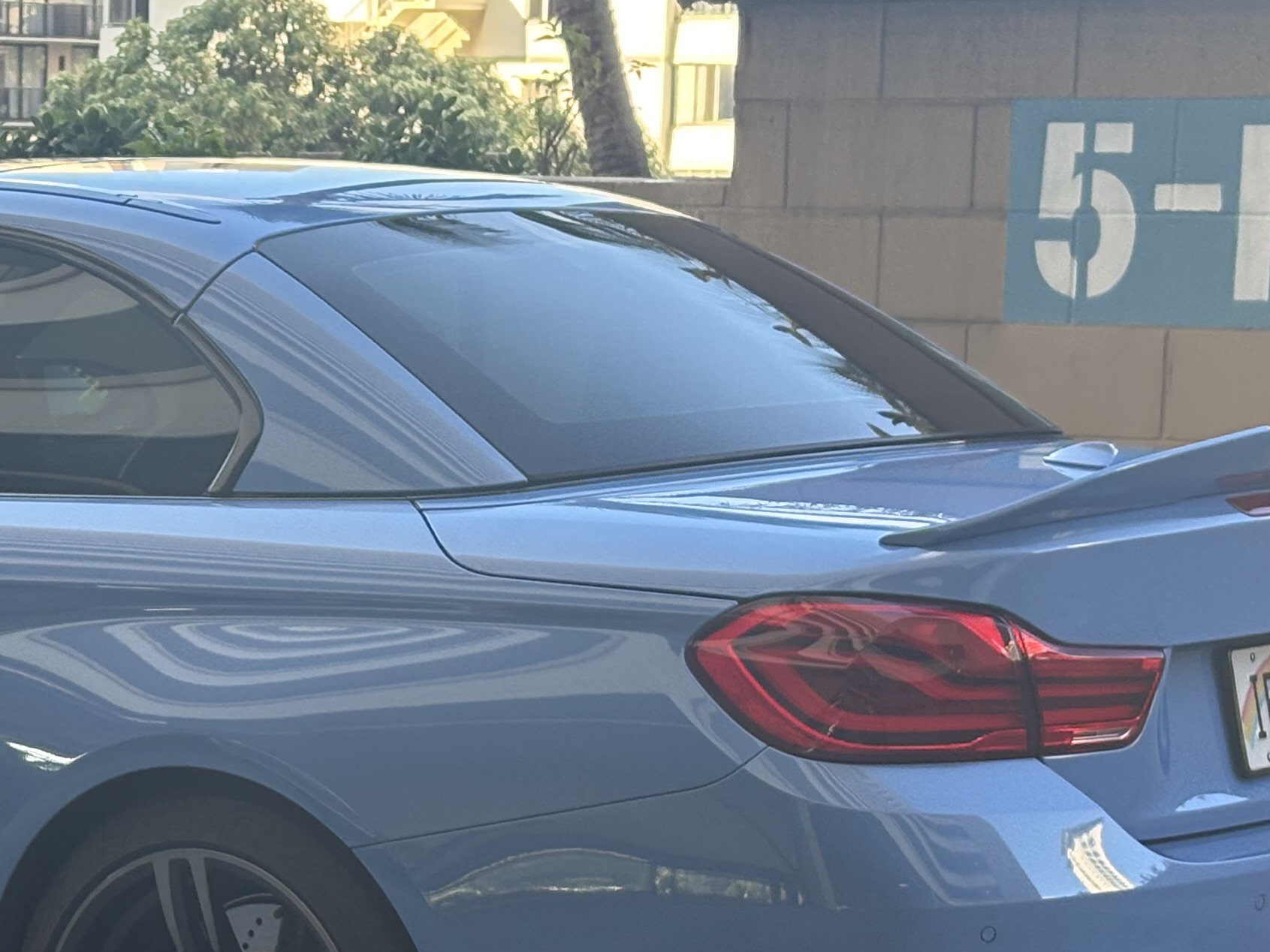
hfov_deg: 15.7
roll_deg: -0.9
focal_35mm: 124
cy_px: 938
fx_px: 4549
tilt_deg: -11.1
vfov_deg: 11.8
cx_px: 108
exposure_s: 1/254
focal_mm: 5.96
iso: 50
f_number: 1.6
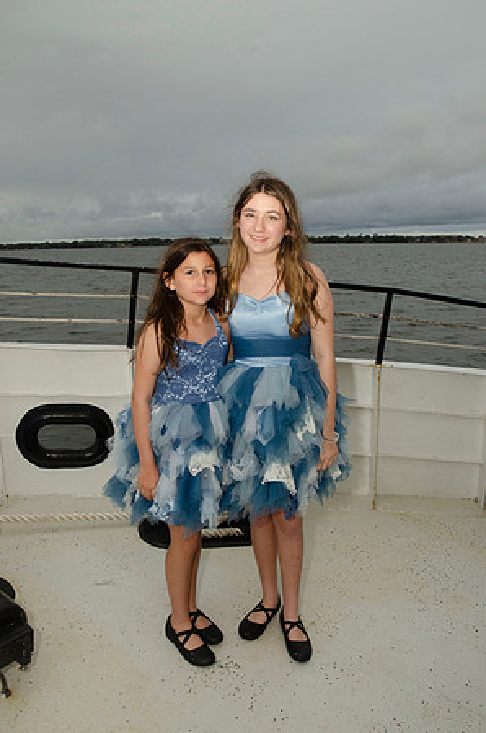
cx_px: 243
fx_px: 549
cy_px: 366
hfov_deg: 47.7
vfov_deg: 67.5
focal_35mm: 27
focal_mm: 18
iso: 400
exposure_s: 1/250
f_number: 6.3
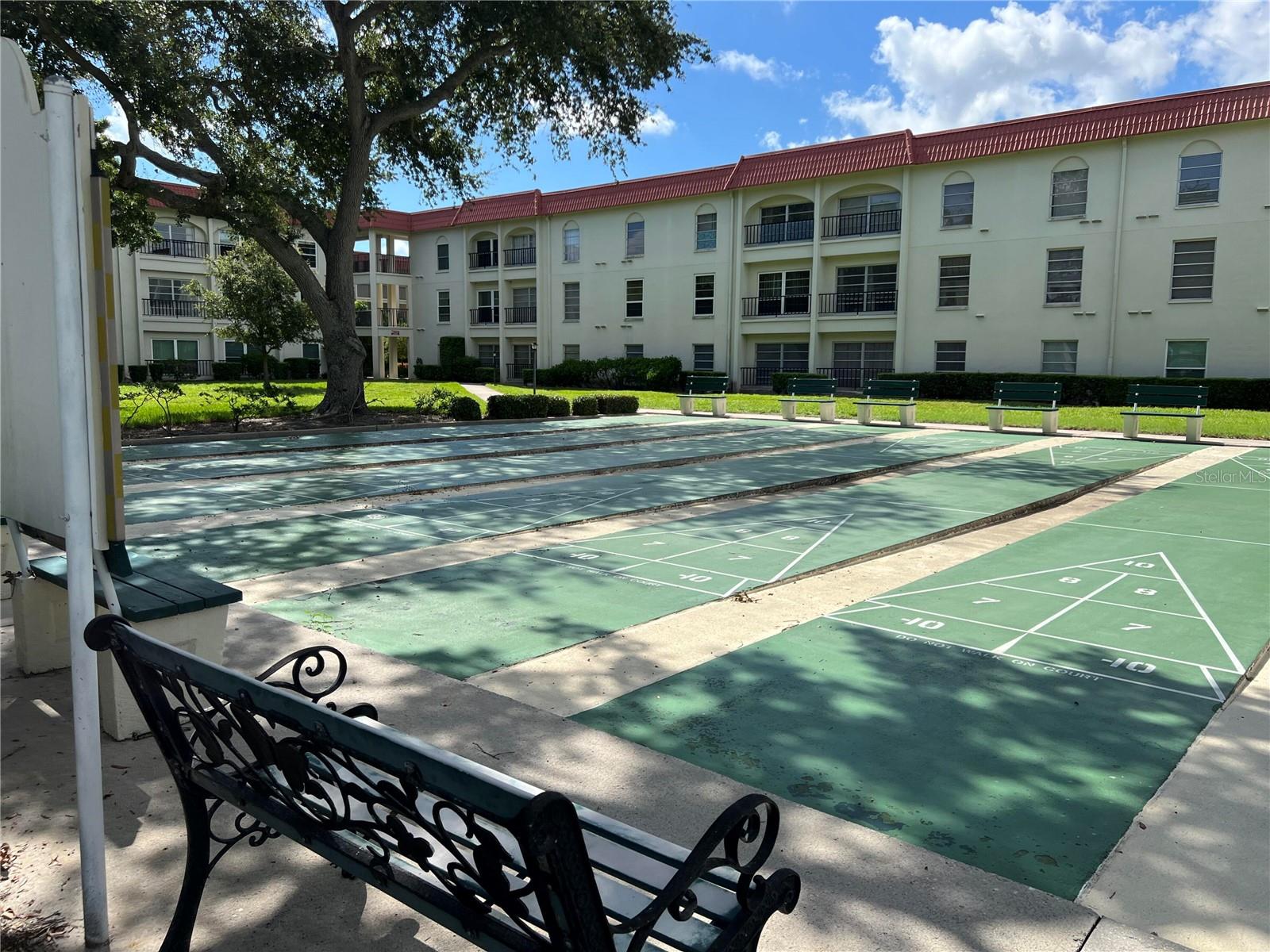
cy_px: 476
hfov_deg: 67.3
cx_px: 635
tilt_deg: -5.6
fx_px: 954
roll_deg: -0.4
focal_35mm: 26
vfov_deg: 53.1
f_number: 1.5
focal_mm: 5.7
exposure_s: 1/3571
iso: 50
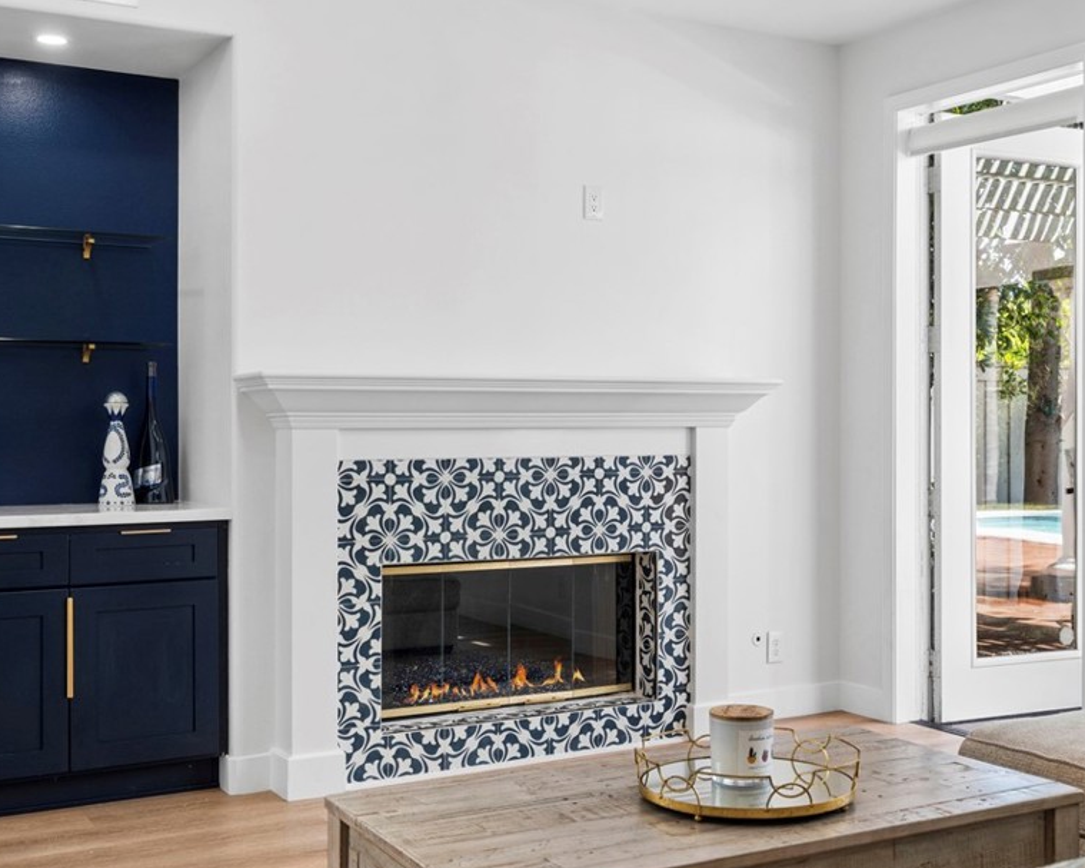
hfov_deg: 42.8
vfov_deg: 34.9
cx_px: 598
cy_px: 438
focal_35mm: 43
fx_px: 1381
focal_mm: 34
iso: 160
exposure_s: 1/13
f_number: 9
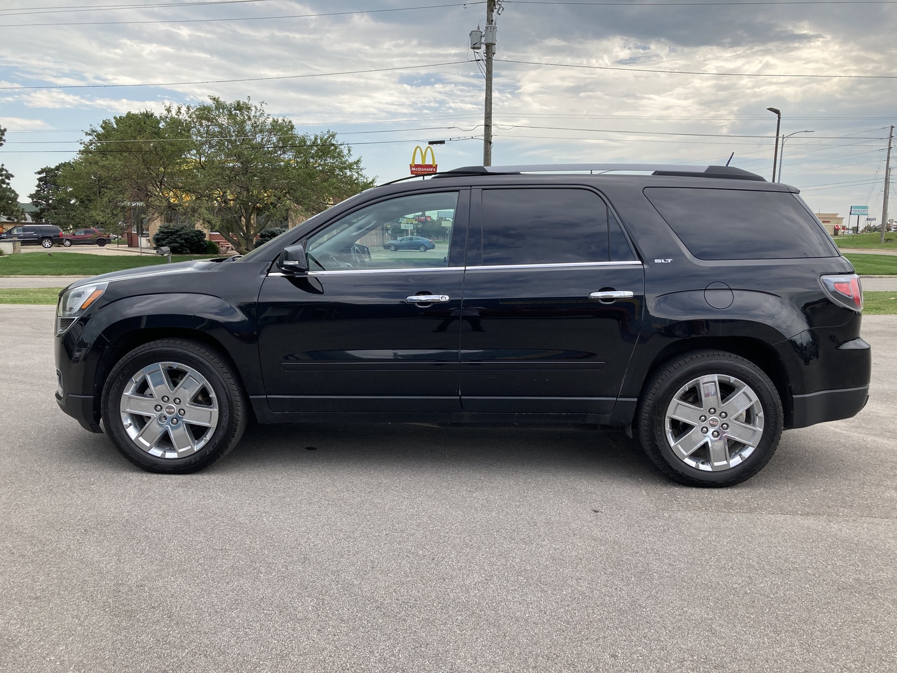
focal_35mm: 28
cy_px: 336
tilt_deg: -8.8
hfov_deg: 63.4
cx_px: 448
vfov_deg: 49.7
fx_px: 726
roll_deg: -0.3
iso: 20
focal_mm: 3.99
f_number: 1.8
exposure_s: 1/1012
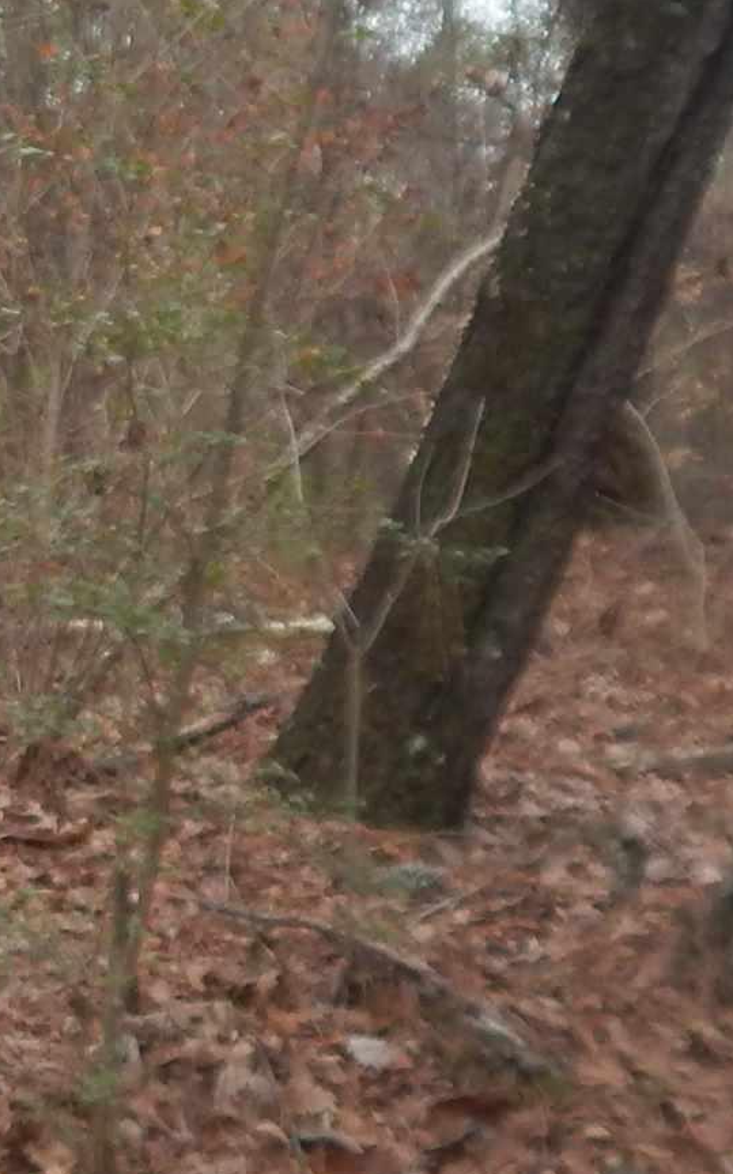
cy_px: 388
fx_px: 2654
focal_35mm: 83
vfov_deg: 24.8
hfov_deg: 13.9
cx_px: -602
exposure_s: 1/160
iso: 125
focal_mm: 4
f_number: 3
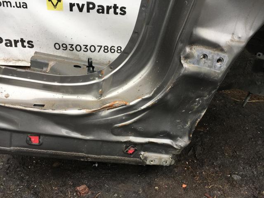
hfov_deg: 61.7
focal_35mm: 29
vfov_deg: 48.2
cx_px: 132
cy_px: 99
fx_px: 221
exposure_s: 1/100
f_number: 2.2
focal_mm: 4.15
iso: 25
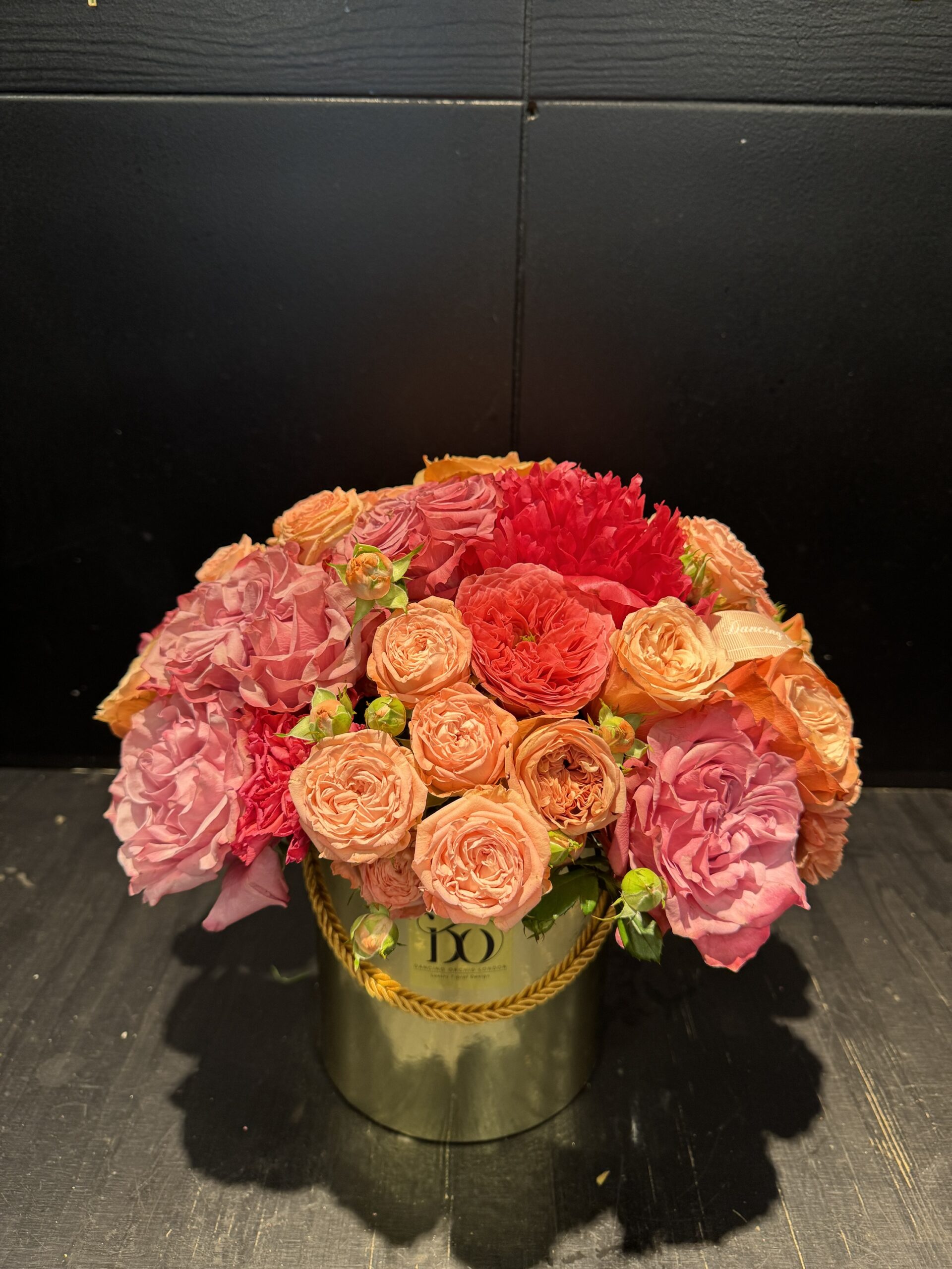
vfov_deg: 71.6
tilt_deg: -21.2
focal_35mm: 24
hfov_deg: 56.8
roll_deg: -1.3
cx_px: 476
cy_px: 634
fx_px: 880
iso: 125
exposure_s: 1/50
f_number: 1.78
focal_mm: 6.76
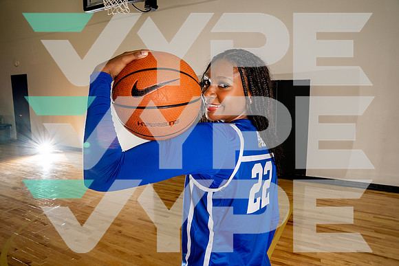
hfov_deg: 73.7
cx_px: 200
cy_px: 133
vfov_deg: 53.2
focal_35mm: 24
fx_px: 266
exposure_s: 1/200
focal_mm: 24
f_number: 7.1
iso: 640
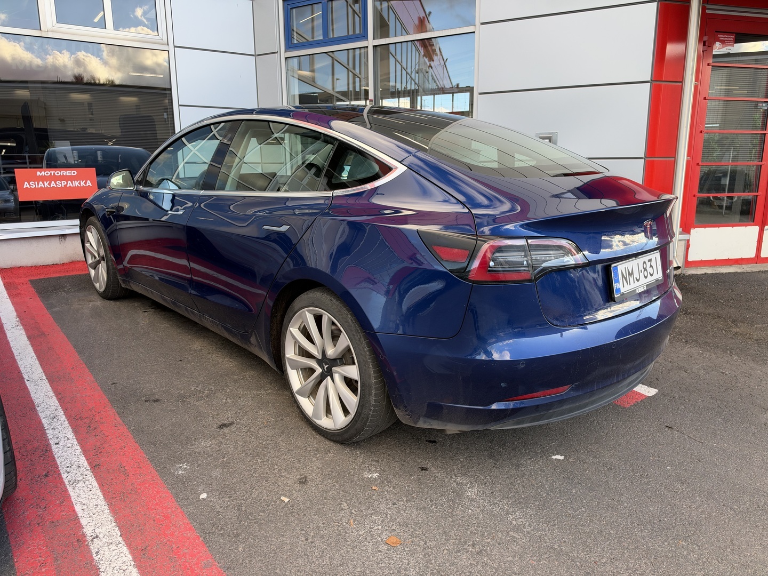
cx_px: 384
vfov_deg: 56.8
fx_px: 532
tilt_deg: -11.6
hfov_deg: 71.6
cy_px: 288
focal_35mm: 24
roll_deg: +0.9
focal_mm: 6.93
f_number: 1.8
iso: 64
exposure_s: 1/260
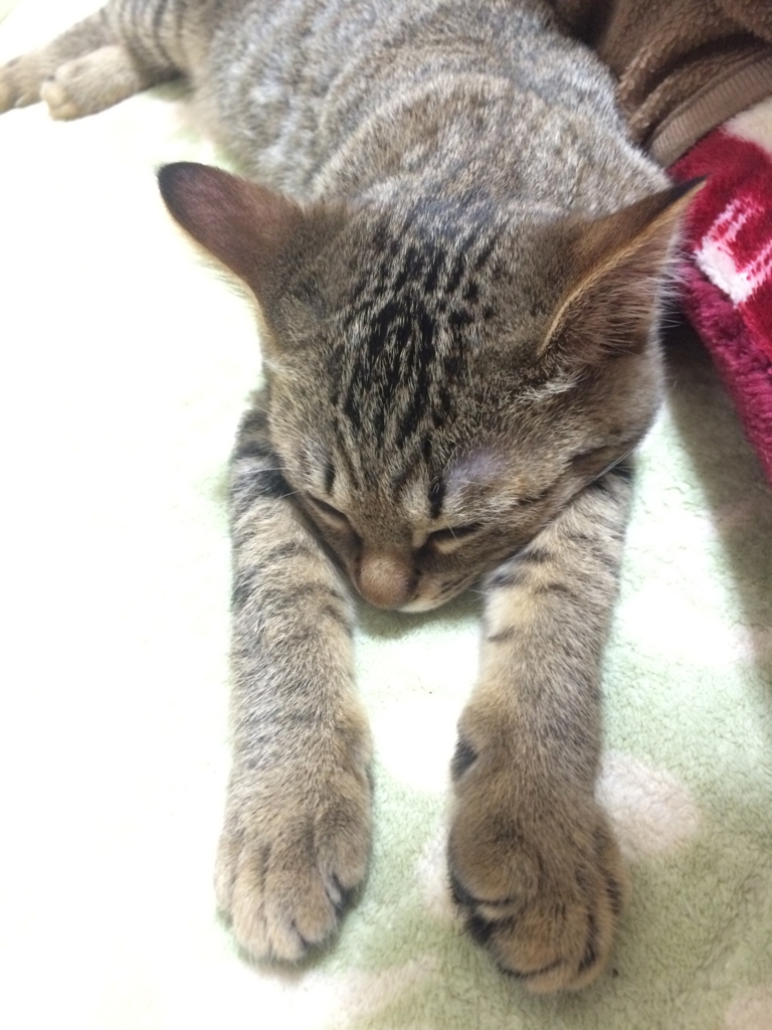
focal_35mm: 29
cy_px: 515
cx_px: 386
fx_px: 862
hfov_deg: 48.2
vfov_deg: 61.7
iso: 320
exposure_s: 1/17
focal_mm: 4.15
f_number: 2.2
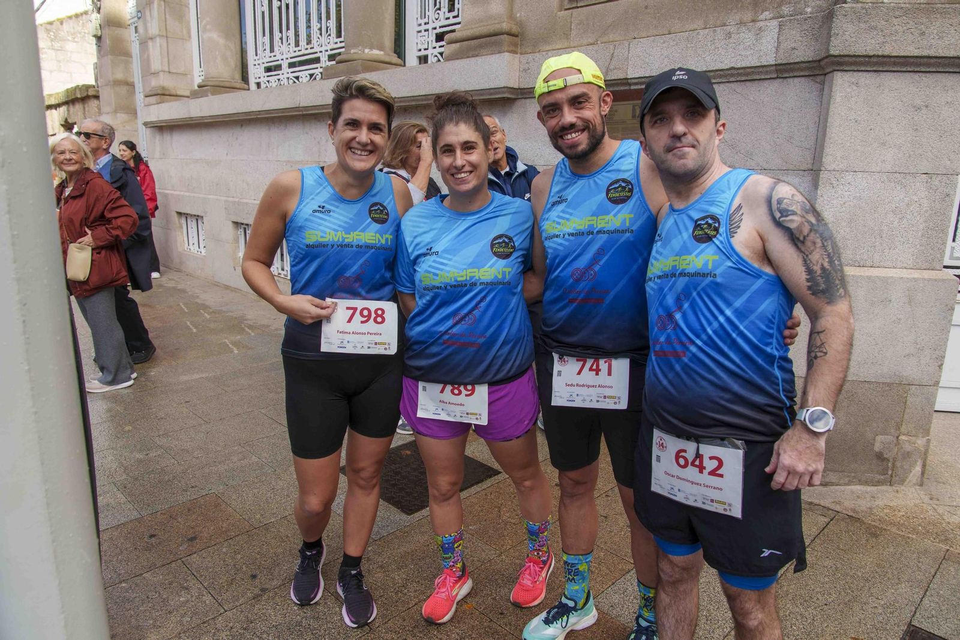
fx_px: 640
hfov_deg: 73.8
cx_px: 480
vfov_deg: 53.1
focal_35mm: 24
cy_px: 320
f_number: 4
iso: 125
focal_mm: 16
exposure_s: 1/400
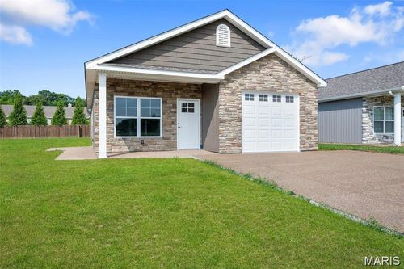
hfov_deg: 74.9
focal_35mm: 24
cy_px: 134
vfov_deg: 54.1
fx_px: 264
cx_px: 202
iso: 400
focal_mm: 23.5
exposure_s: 1/800
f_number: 8
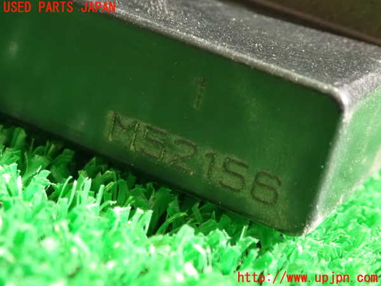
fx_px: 1035
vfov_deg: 15.7
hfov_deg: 20.9
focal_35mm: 94
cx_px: 190
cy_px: 143
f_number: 4.7
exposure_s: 1/15
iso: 1600
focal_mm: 16.79
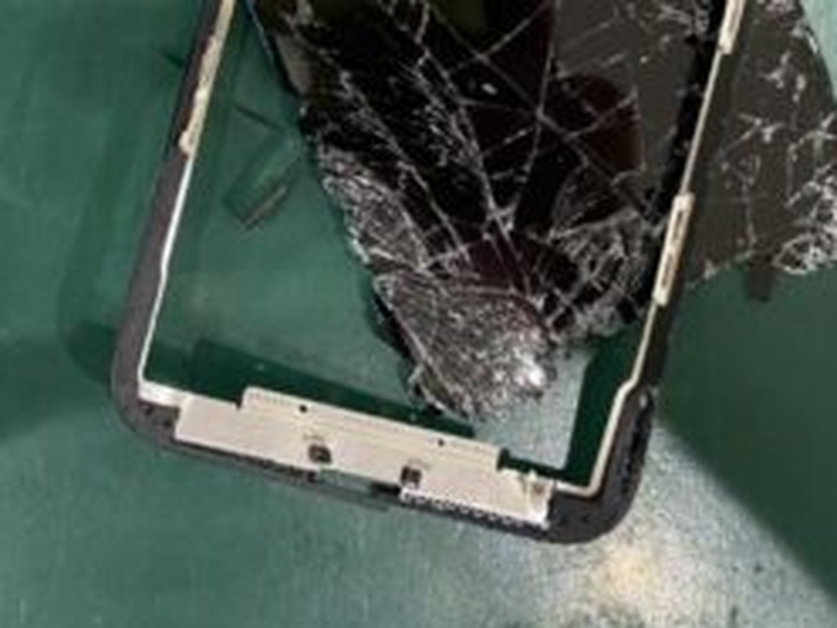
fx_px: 1523
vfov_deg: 21.7
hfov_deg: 29.8
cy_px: -105
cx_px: 142
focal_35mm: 63
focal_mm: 4.25
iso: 125
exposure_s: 1/50
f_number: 1.8
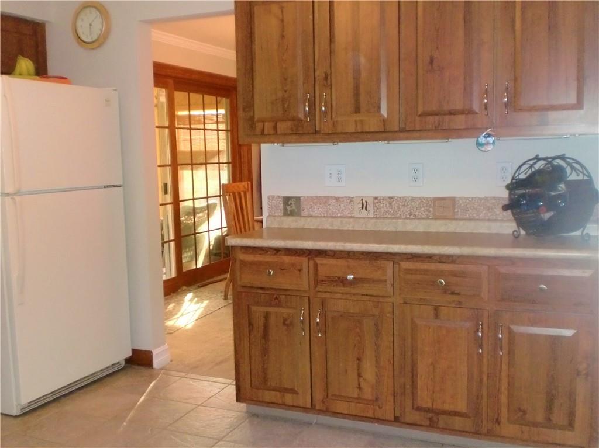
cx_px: 300
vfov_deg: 40.7
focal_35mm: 35
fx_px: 605
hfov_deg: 52.6
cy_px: 224
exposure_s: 1/30
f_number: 3.1
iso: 400
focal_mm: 6.3
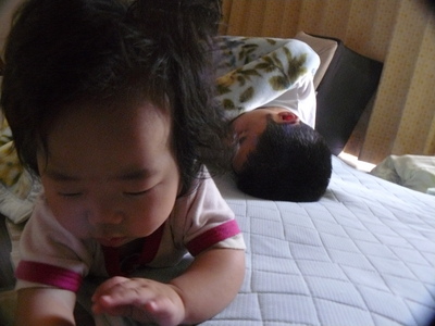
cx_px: 218
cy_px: 163
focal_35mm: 36
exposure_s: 1/13
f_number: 2.8
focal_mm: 6
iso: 400
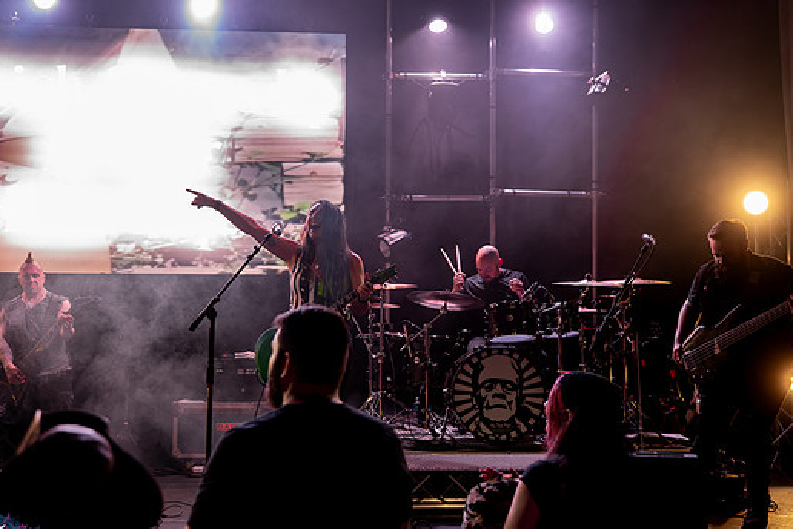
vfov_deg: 29.9
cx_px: 398
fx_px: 991
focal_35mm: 45
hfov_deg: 43.6
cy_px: 273
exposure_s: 1/640
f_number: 2.5
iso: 3200
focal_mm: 40
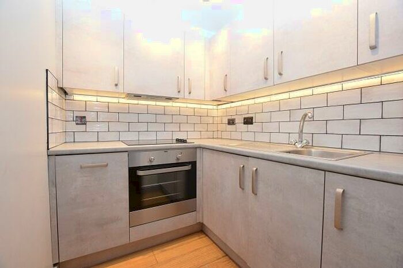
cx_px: 202
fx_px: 168
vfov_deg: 77.3
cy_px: 134
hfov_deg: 100.4
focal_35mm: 15
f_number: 5.6
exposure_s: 1/100
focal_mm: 10
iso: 800
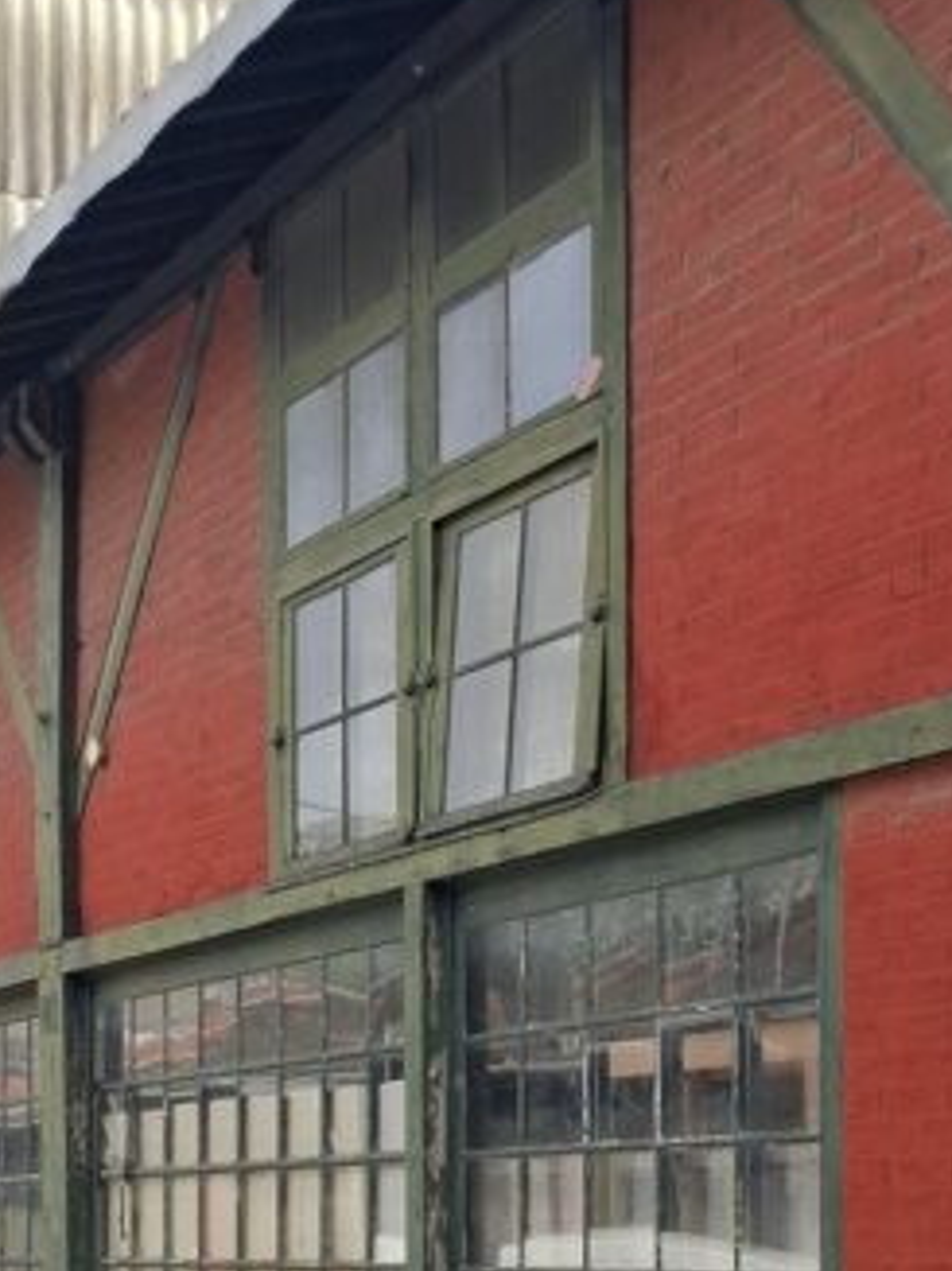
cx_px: 350
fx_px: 2642
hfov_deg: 20.4
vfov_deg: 26.0
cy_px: 1185
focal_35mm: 72
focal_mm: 5.54
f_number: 1.8
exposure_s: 1/1056
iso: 50
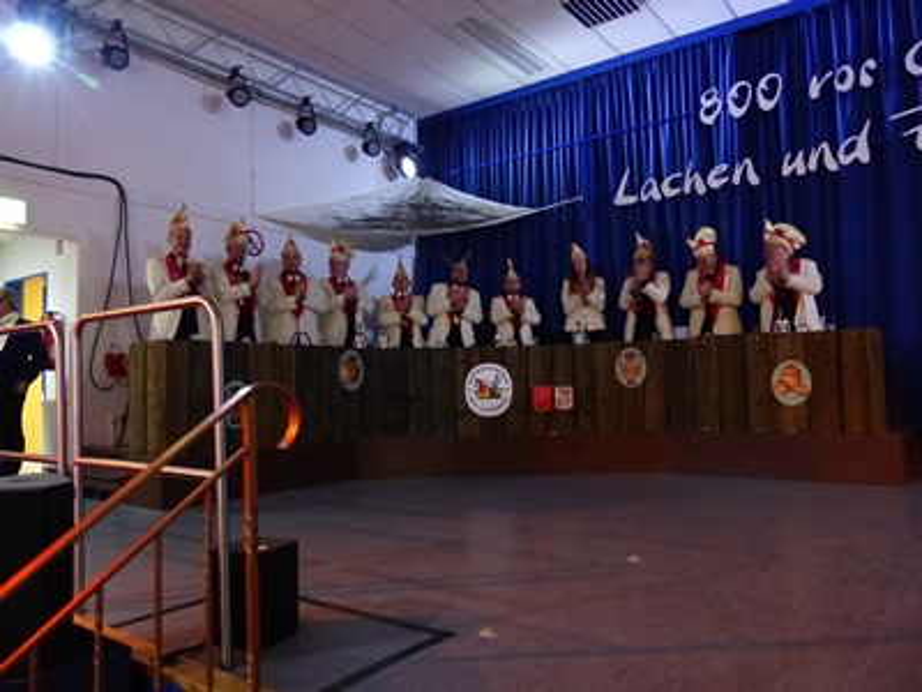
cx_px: 461
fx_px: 666
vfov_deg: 54.9
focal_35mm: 25
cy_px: 346
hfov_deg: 69.4
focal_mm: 4.5
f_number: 2.8
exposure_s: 1/15
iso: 800
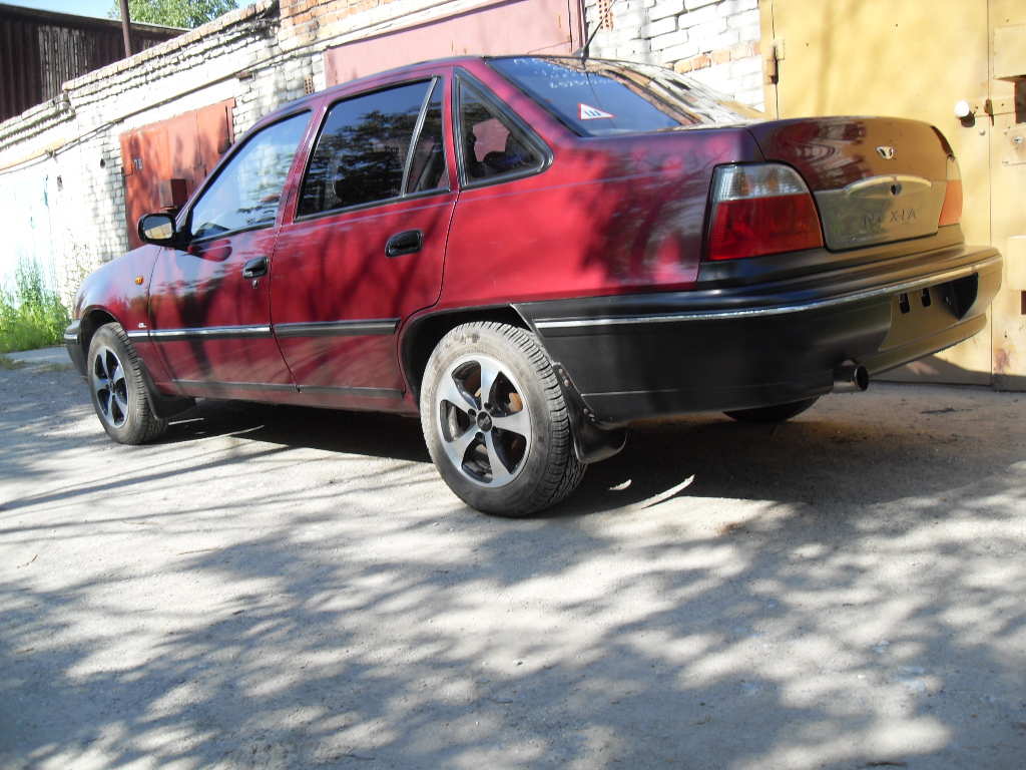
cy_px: 385
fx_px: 1008
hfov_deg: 54.0
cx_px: 513
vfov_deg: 41.8
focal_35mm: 34
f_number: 7
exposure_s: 1/60
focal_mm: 6.3
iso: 80
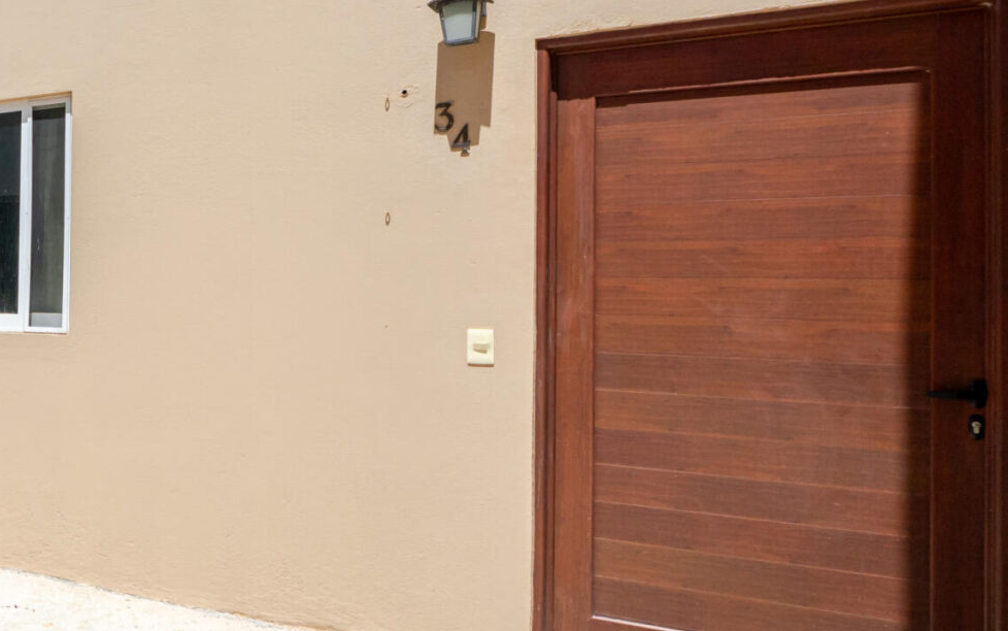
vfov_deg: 30.5
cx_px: -212
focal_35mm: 42
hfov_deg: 36.2
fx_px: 1154
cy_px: 286
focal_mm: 10.5
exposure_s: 1/4000
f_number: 4
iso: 500
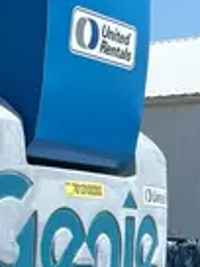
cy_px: 368
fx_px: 1078
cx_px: -288
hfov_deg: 9.4
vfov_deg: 13.5
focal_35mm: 140
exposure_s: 1/3356
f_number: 1.5
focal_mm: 5.7
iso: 50
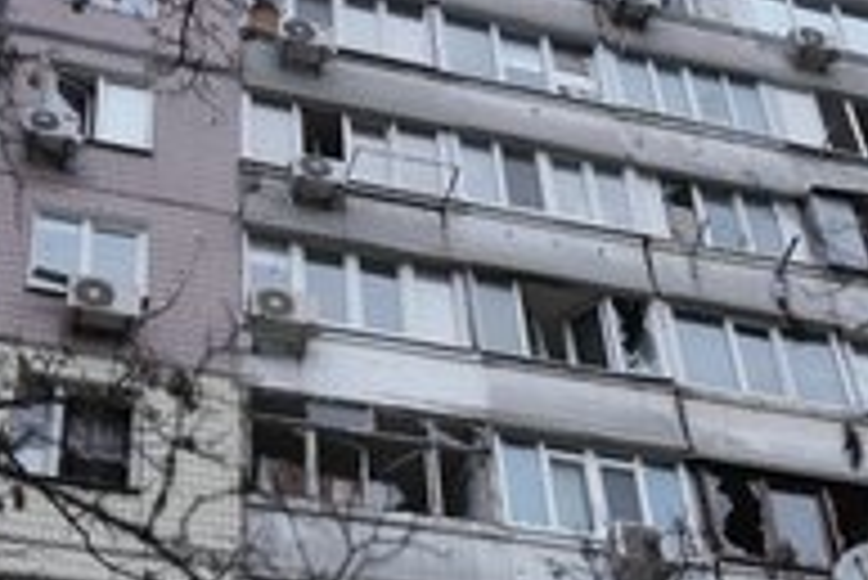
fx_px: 2003
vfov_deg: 16.4
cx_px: 553
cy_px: 402
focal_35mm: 83
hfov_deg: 24.4
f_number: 2.8
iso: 1250
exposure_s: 1/200
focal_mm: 40
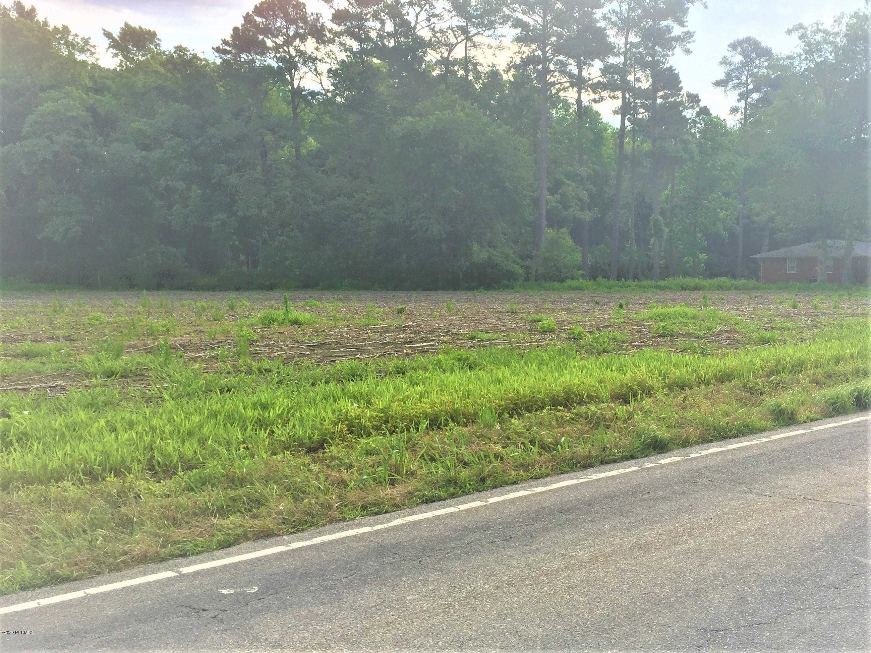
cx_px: 436
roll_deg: -0.7
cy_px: 326
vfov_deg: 48.2
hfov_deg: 61.7
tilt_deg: -3.6
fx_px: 730
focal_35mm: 29
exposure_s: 1/1199
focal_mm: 4.15
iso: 32
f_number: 2.2
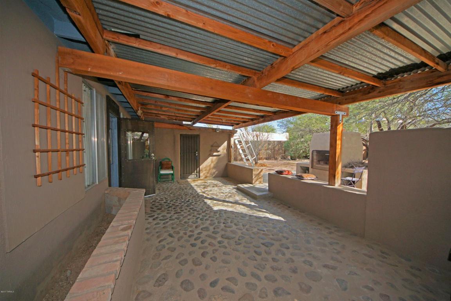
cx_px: 226
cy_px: 150
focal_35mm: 12
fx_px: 150
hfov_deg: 112.6
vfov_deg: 90.0
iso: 200
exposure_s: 1/400
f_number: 4.5
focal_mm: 8
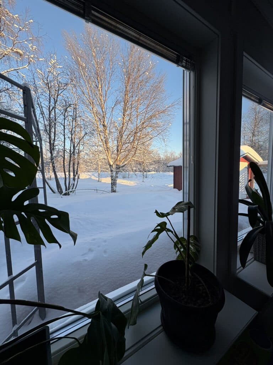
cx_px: 136
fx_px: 147
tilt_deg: -5.1
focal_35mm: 14
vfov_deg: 102.1
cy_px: 182
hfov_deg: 85.7
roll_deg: +1.3
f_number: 2.2
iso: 40
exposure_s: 1/304
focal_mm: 2.22
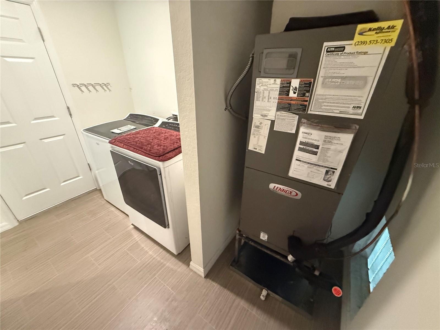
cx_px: 220
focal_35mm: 14
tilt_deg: -26.4
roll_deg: -1.1
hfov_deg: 102.1
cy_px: 165
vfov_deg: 85.7
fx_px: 178
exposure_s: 1/60
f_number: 2.2
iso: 1000
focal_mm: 2.22
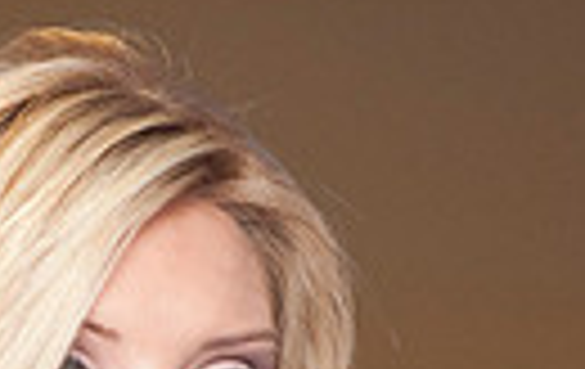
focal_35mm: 816
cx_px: 184
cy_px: 839
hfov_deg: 2.6
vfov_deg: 1.6
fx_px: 13043
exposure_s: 1/160
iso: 2000
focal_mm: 180
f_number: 4
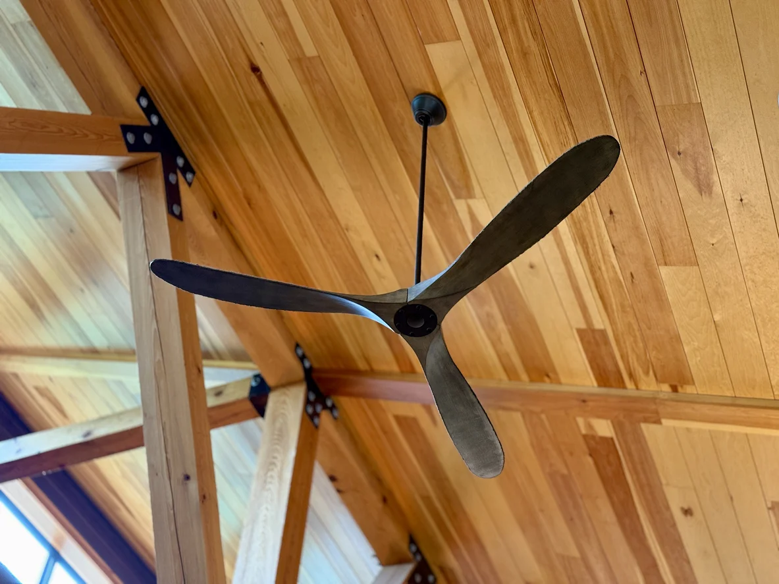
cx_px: 390
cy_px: 292
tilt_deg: +50.6
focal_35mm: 48
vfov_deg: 30.3
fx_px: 1080
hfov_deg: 39.7
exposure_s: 1/40
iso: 250
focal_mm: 6.76
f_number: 1.78
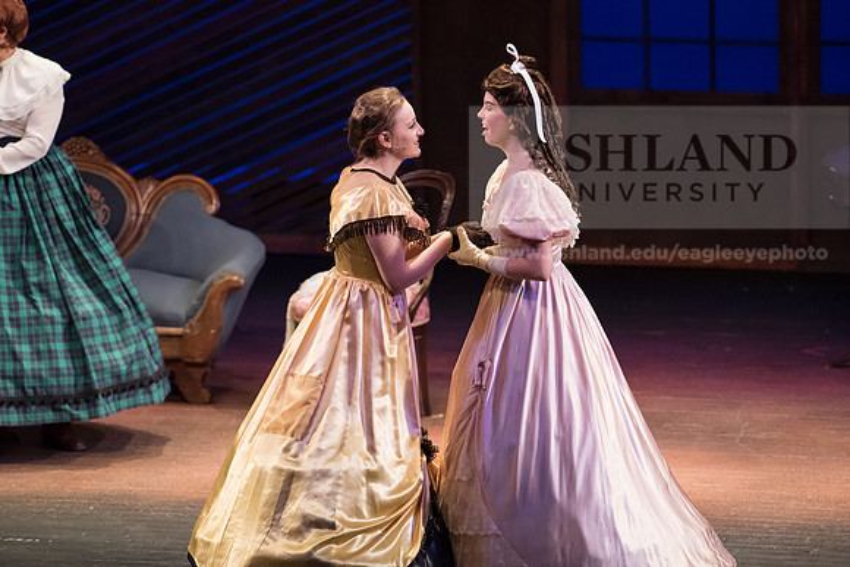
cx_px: 425
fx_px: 7085
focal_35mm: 300
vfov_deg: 4.6
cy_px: 284
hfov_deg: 6.9
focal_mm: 300
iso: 3200
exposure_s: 1/400
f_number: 4.5
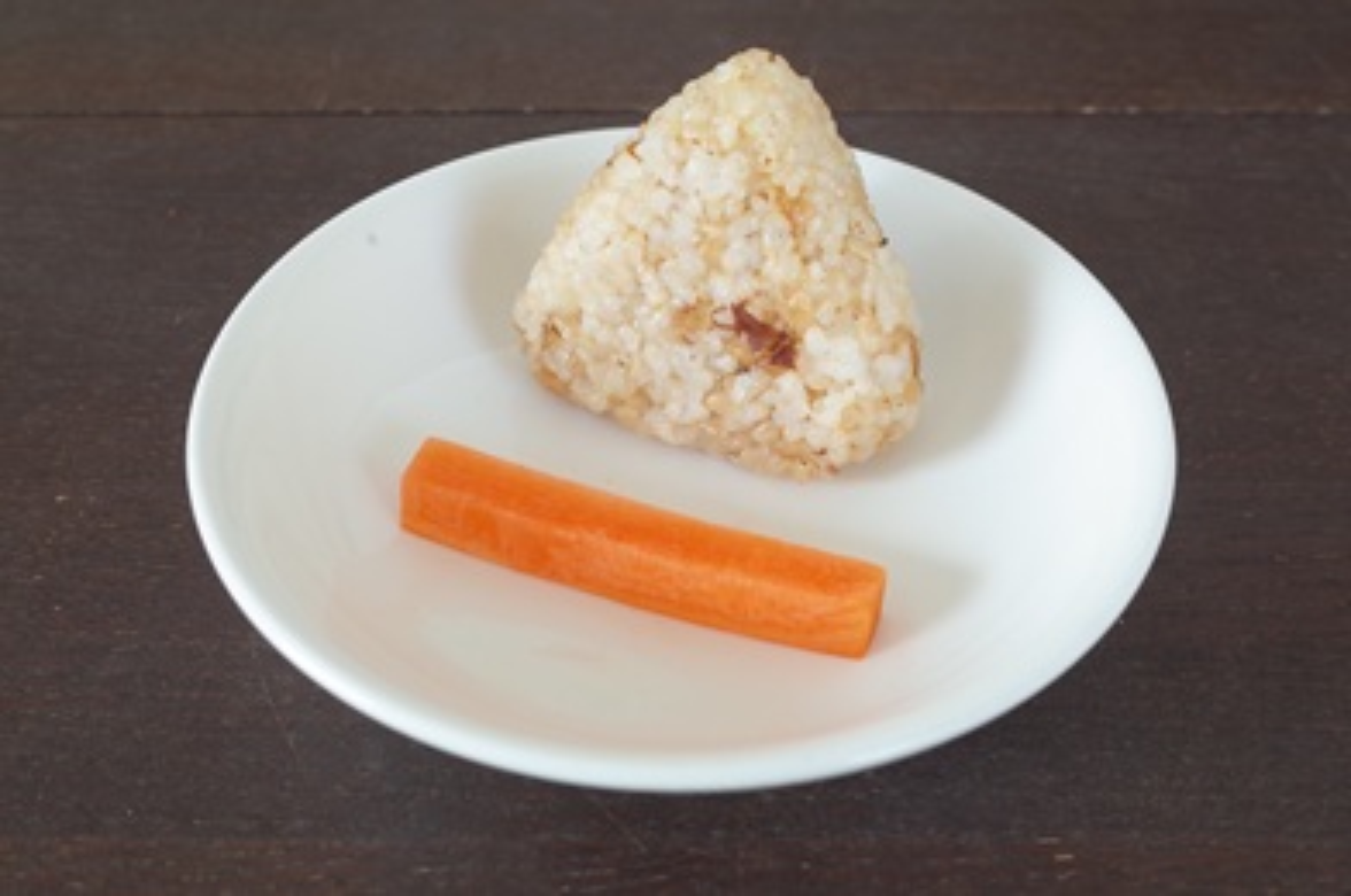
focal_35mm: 35
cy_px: 448
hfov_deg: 54.5
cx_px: 676
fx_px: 1311
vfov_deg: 37.7
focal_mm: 18.3
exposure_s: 1/30
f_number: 5.6
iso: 200
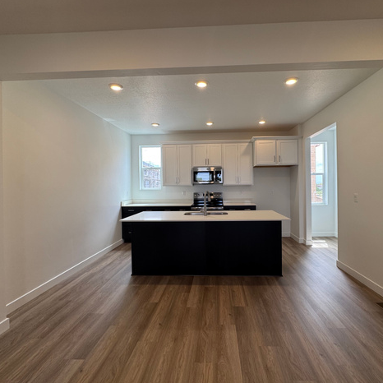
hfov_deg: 83.8
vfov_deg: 84.0
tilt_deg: -0.8
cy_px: 188
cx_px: 209
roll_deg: +1.0
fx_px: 213
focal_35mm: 17
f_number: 2.2
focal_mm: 2.22
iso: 40
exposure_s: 1/133
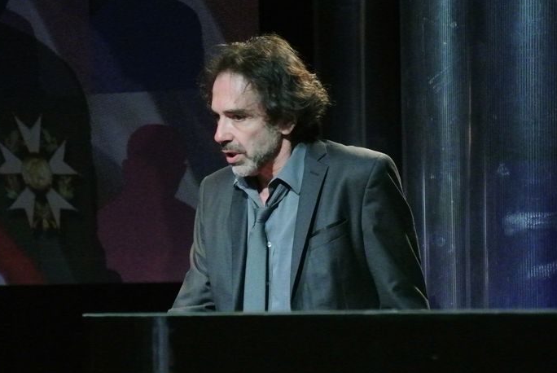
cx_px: 265
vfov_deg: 7.4
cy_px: 215
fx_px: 2897
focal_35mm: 187
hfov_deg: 11.0
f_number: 4.5
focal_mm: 59.4
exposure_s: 1/125
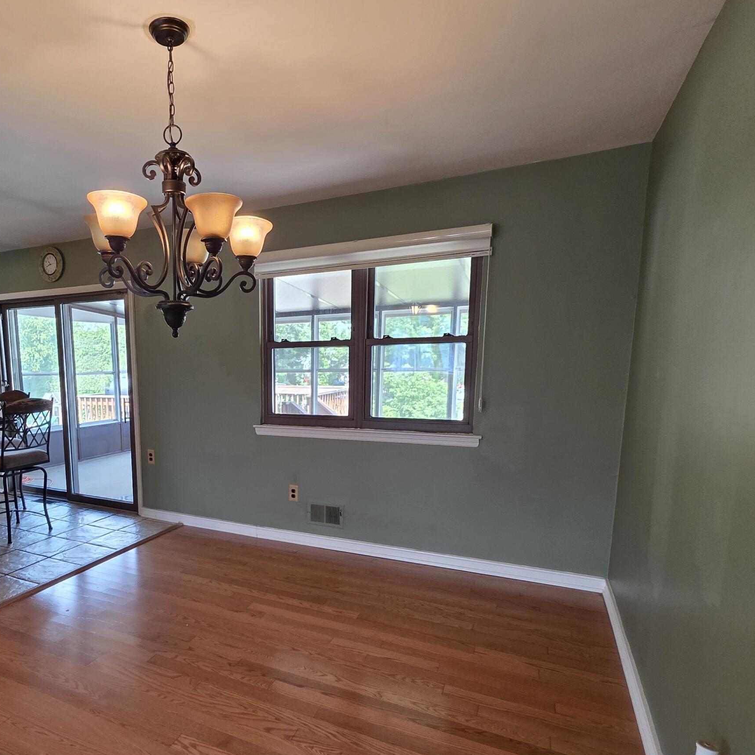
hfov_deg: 72.3
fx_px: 494
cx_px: 244
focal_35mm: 20
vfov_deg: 74.0
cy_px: 454
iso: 200
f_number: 1.9
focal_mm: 2.2
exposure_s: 1/120
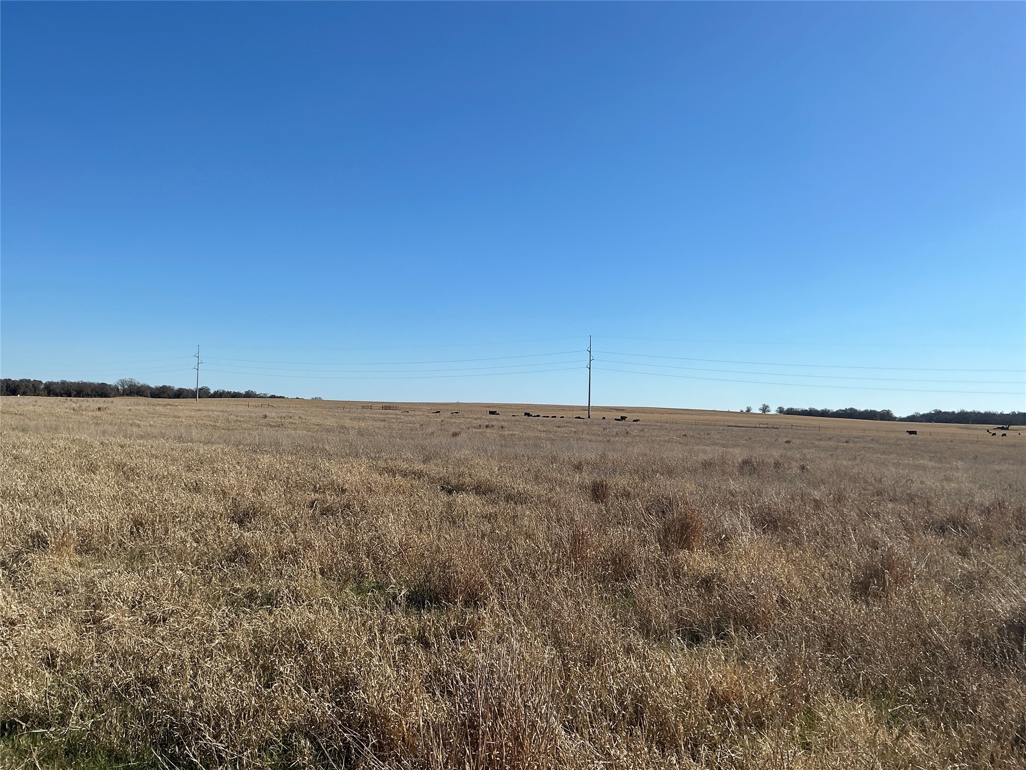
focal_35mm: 28
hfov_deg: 63.4
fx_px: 830
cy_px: 385
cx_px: 513
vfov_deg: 49.7
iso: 25
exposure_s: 1/3125
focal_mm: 3
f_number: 1.8
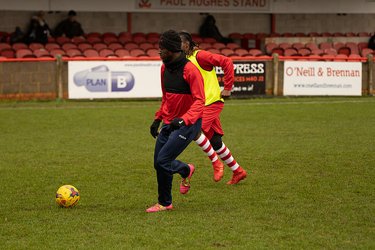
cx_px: 188
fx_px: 1750
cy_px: 125
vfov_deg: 8.2
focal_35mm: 168
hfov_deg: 12.2
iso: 1000
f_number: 3.2
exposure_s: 1/800
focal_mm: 112
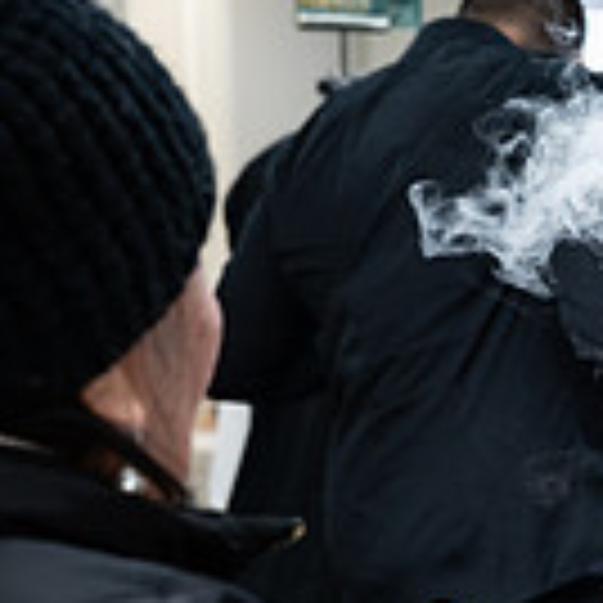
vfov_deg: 13.8
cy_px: 344
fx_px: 2483
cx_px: 747
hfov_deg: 13.4
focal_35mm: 126
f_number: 3.2
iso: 1000
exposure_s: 1/125
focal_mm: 33.5
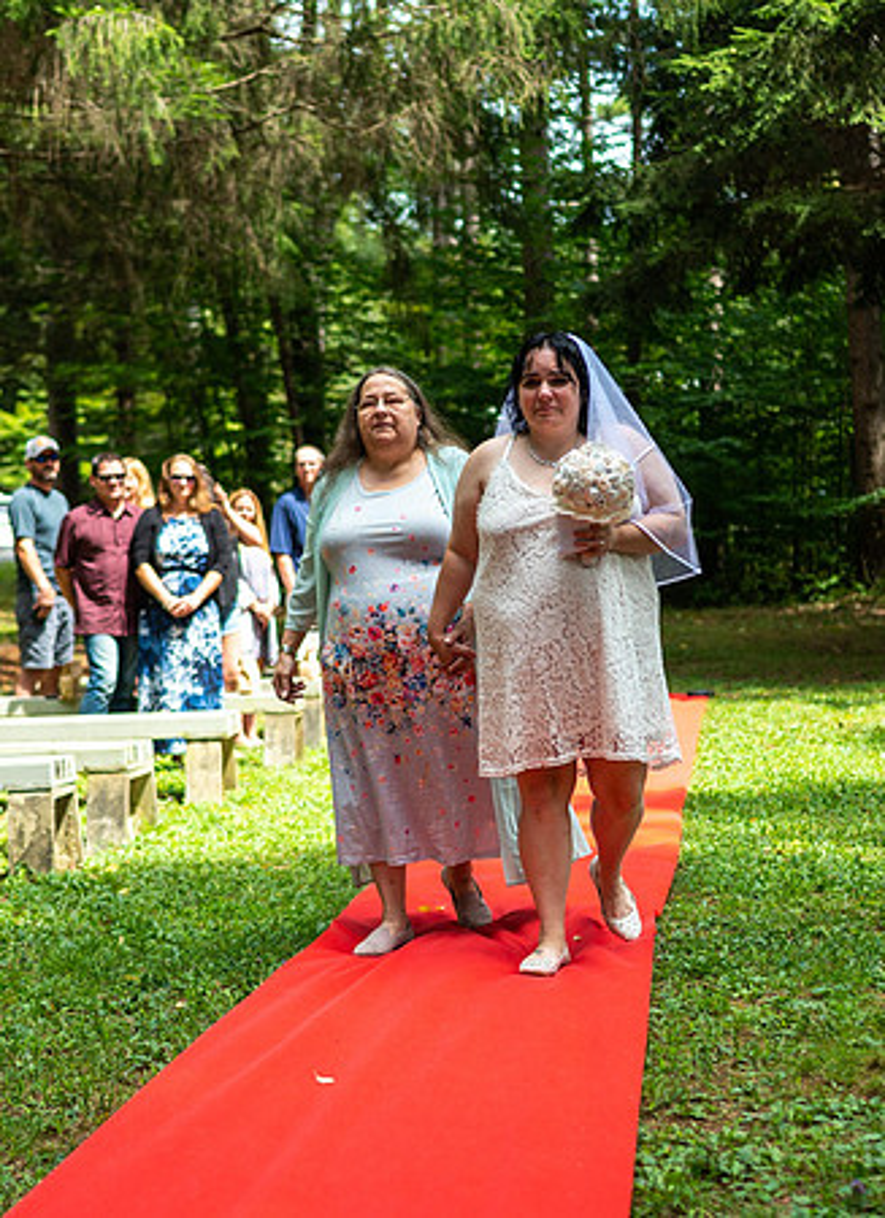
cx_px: 495
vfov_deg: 29.9
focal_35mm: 66
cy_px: 581
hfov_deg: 21.9
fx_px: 2282
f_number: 2
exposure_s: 1/2500
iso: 80
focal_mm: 35
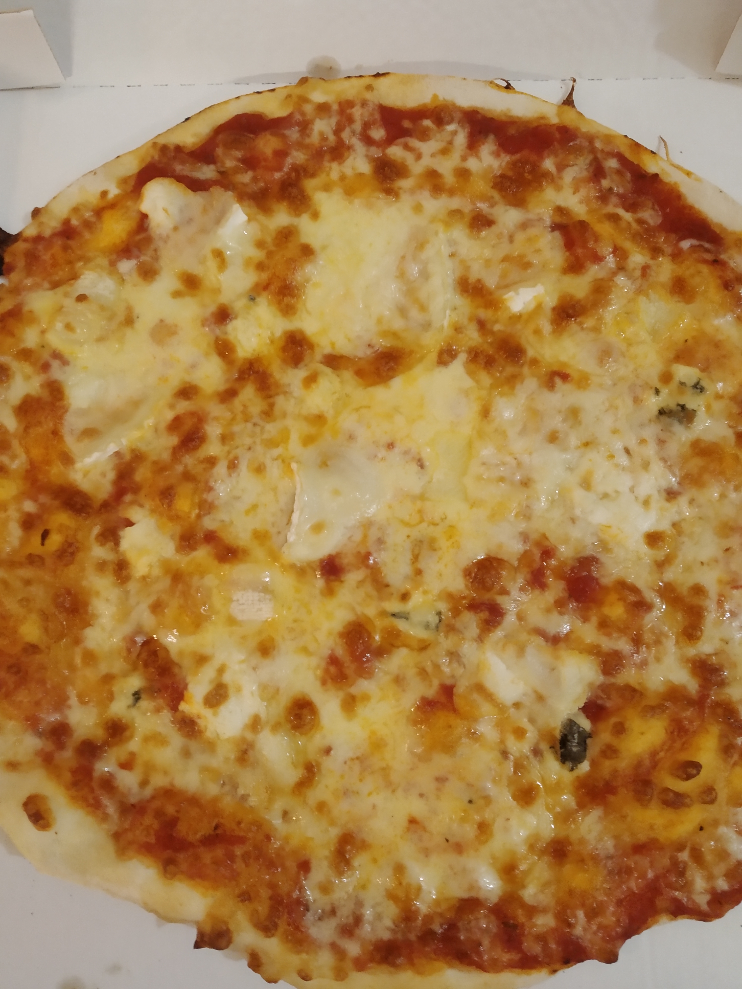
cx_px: 371
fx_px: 743
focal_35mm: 26
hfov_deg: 53.1
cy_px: 494
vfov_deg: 67.3
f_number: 2.2
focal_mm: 3.82
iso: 500
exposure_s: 1/17
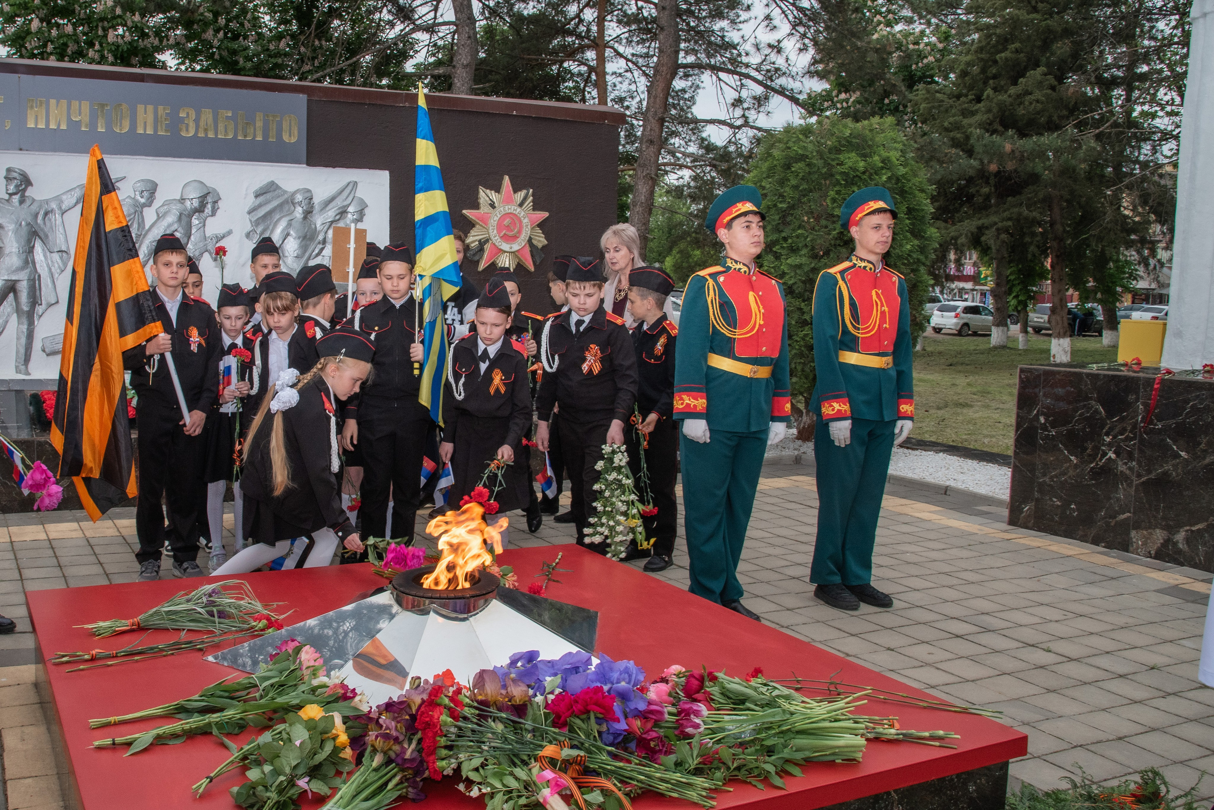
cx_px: 400
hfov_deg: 56.4
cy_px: 375
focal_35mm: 33
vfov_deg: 40.4
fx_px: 1102
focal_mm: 24
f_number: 10
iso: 640
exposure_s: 1/160
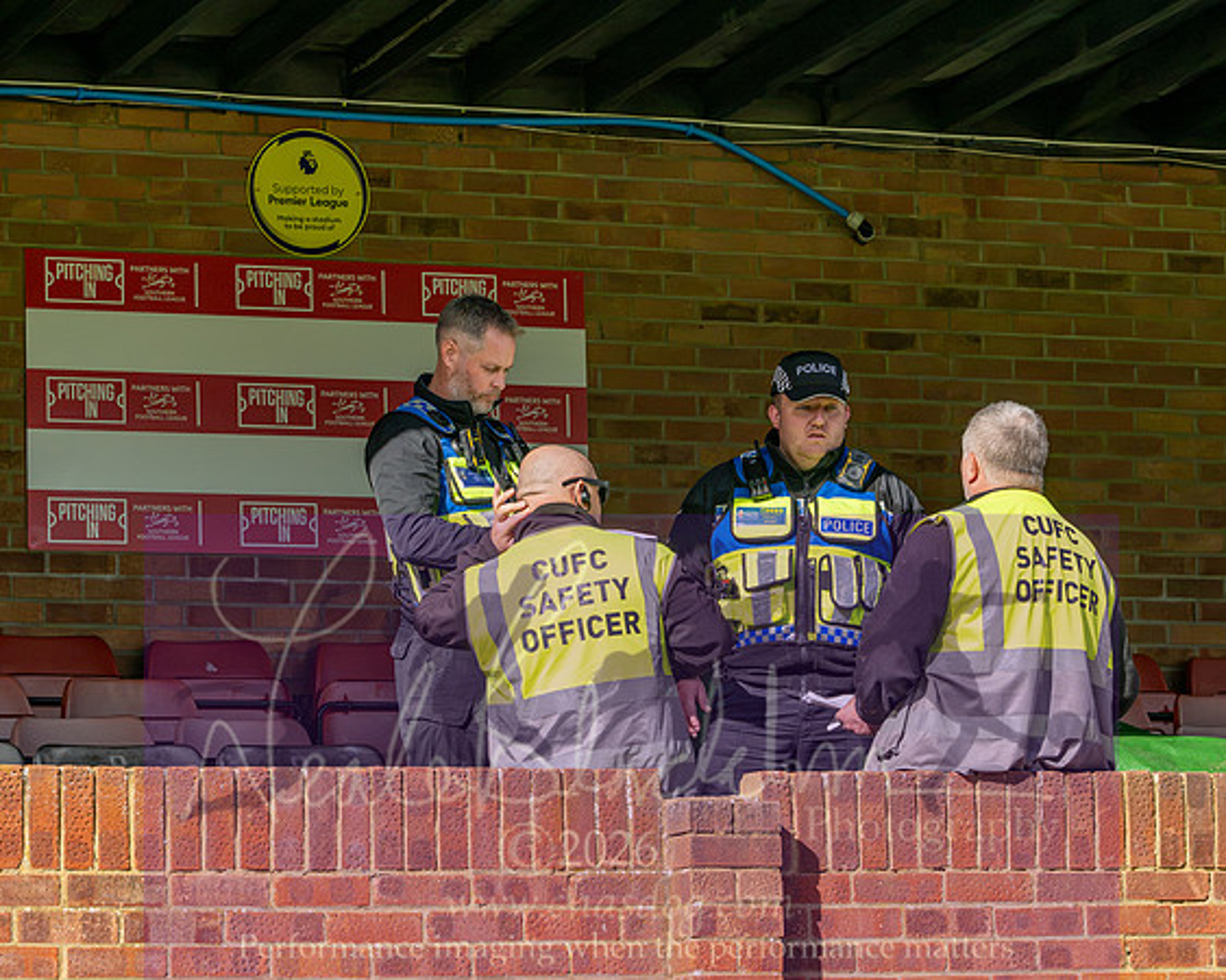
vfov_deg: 10.2
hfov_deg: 12.7
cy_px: 450
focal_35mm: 152
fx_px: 5496
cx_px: 653
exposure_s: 1/3200
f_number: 5.6
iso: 400
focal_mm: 85
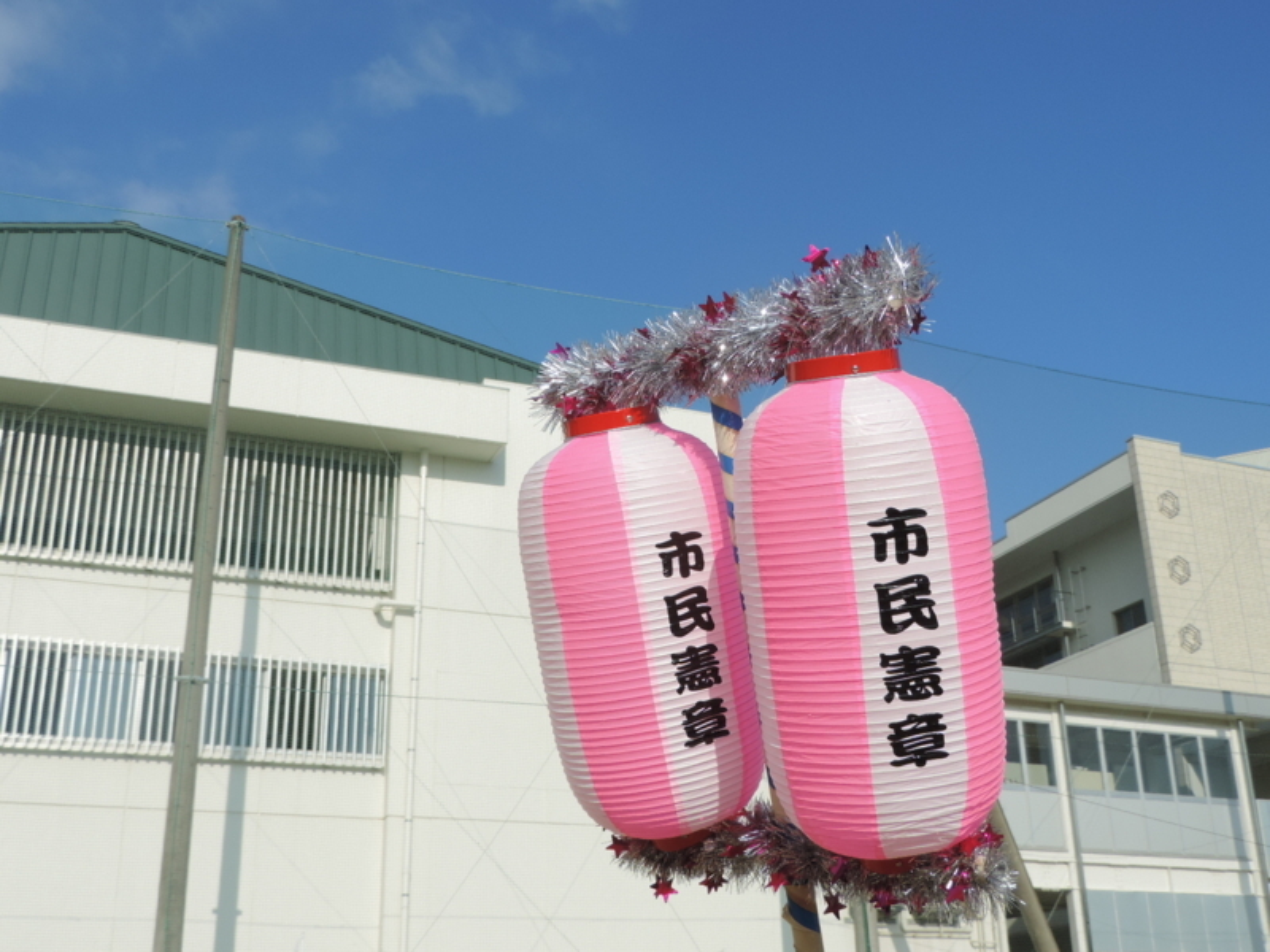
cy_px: 476
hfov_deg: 46.8
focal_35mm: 40
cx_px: 635
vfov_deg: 36.0
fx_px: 1468
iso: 80
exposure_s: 1/1250
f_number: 3.3
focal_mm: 7.1
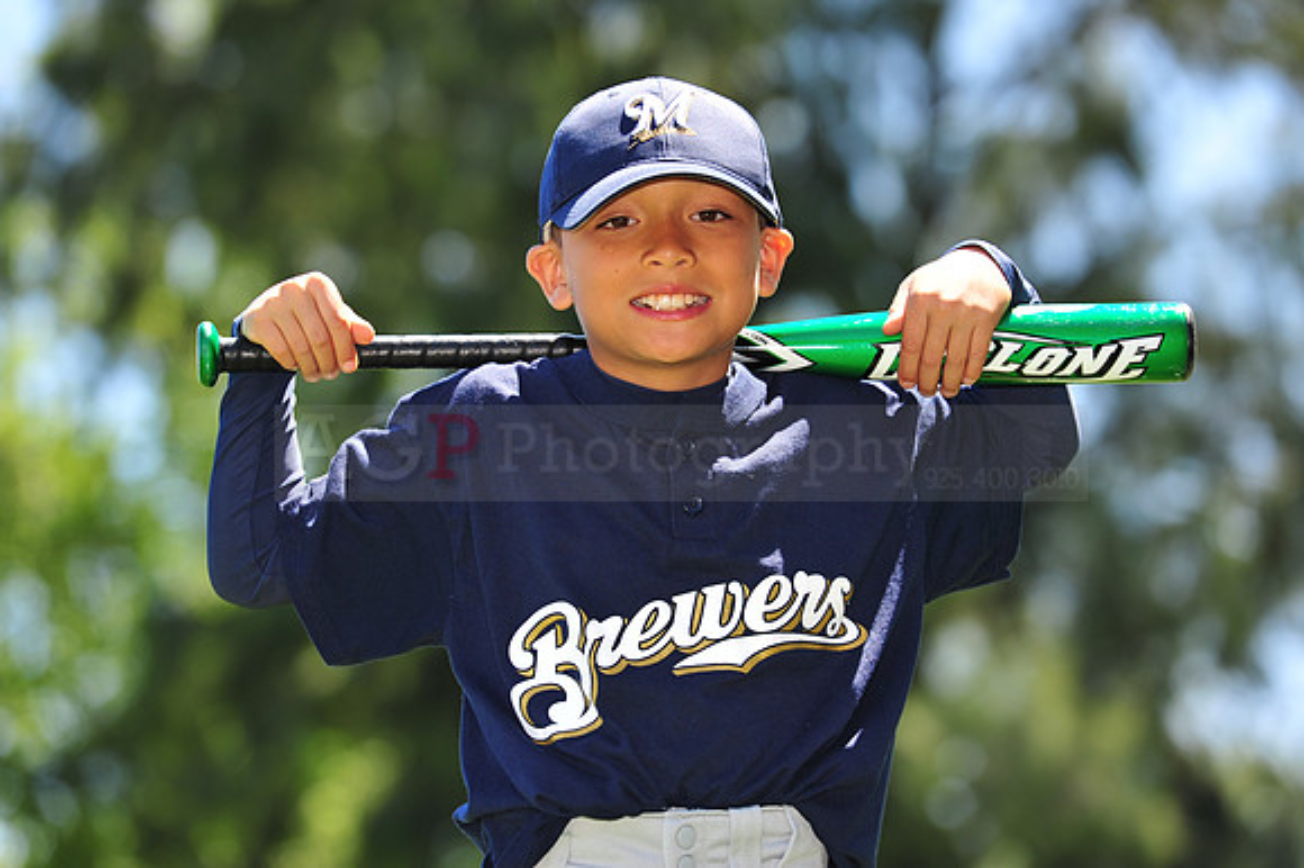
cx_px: 652
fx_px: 6335
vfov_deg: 7.8
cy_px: 434
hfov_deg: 11.8
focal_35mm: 175
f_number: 4
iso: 200
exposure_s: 1/500
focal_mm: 175
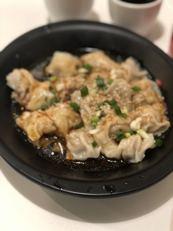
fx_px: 347
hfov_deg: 28.0
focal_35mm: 52
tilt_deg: -47.3
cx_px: 86
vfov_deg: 36.8
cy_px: 116
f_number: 2.4
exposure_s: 1/20
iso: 160
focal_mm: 6
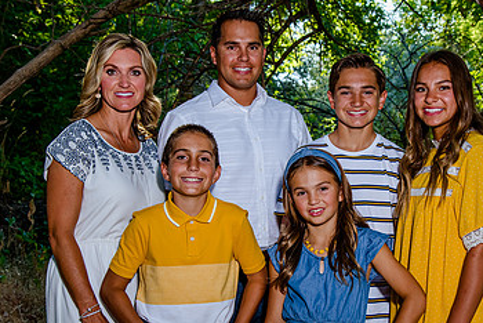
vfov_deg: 17.5
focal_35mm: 78
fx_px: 1047
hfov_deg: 25.9
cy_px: 204
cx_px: 299
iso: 500
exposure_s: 1/250
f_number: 7.1
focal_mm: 46
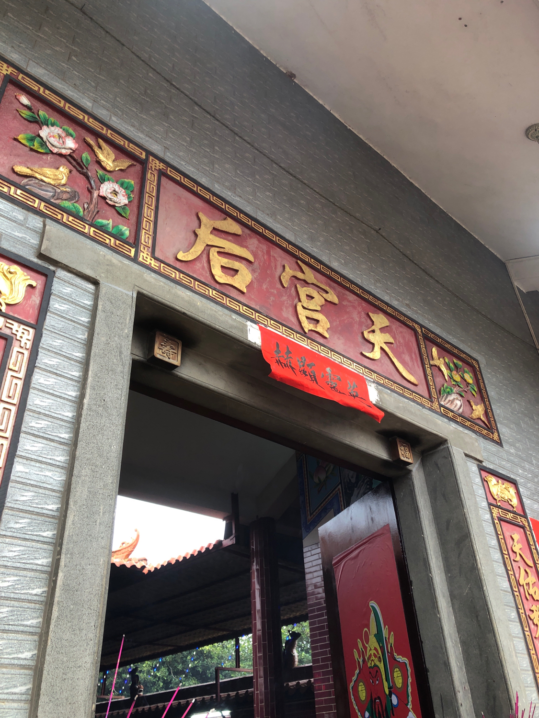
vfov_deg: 63.4
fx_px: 581
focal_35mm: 28
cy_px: 359
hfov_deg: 49.7
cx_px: 270
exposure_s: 1/100
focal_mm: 4
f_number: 1.8
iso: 40
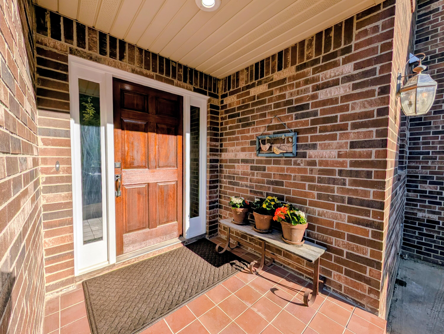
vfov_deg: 94.6
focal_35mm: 12
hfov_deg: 110.5
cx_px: 222
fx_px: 154
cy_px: 167
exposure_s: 1/3906
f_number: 1.7
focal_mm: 2.02
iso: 59
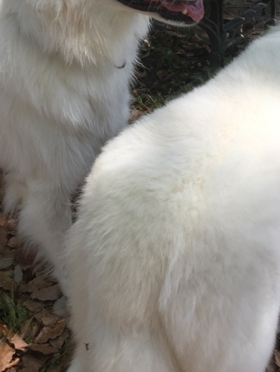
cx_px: 114
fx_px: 743
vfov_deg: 27.4
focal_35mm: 69
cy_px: 57
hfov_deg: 21.3
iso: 32
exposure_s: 1/573
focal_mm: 4.15
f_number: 2.2
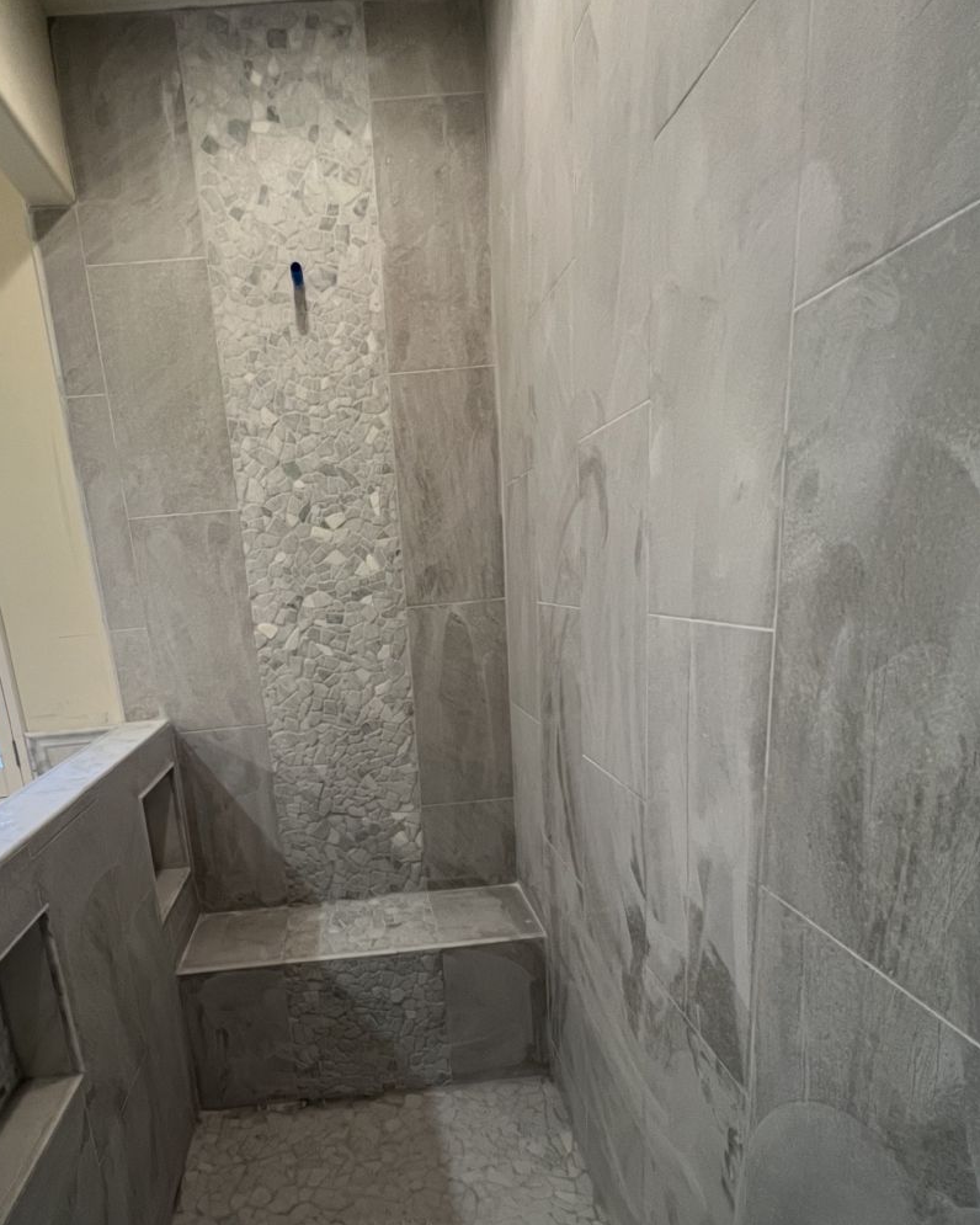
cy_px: 737
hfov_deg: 75.7
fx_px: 616
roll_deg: +5.6
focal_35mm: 17
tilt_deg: -13.6
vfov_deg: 88.5
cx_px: 369
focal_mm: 1.57
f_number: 1.8
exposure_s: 1/60
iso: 160
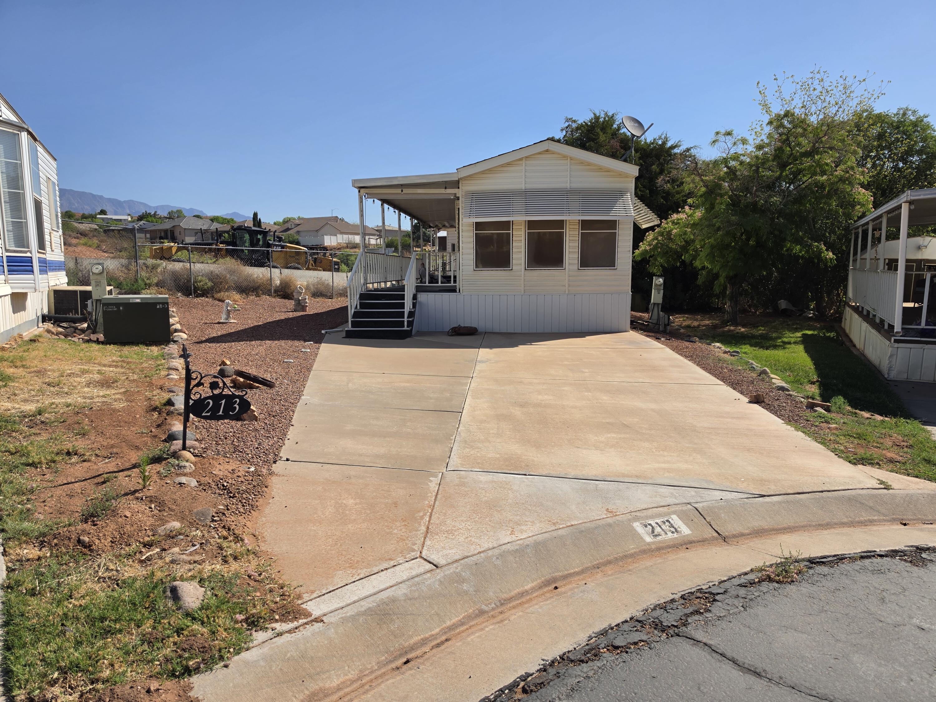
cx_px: 468
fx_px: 622
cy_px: 351
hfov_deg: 73.9
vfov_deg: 58.9
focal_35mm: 23
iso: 50
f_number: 1.4
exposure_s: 1/7939
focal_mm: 6.5
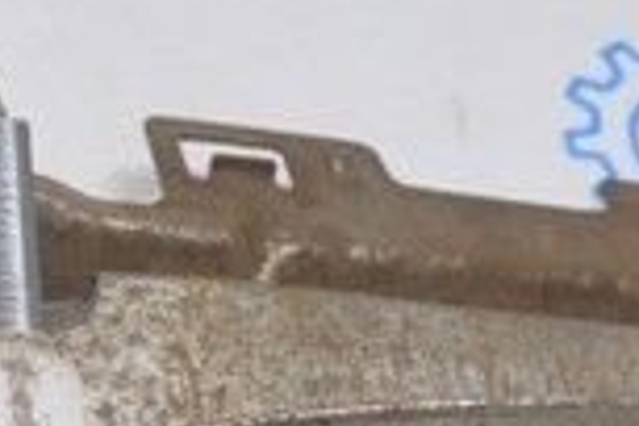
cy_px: 23
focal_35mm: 201
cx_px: -652
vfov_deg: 6.8
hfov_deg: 9.5
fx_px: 3567
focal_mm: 20
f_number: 5.6
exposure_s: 1/20
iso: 400
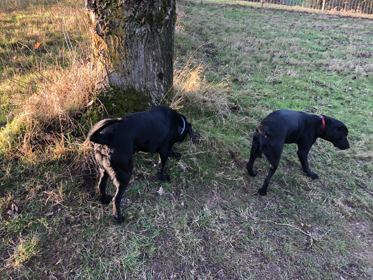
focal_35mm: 28
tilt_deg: -27.5
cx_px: 186
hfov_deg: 63.4
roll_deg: +0.8
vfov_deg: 49.7
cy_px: 140
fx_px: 302
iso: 50
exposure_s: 1/100
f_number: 1.8
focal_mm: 3.99
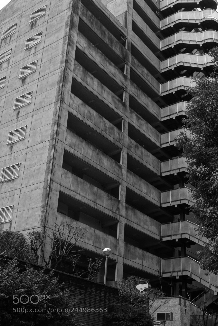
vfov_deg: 42.7
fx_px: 418
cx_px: 109
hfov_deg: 29.2
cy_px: 163
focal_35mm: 46
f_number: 9
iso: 800
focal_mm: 17.18
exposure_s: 1/200
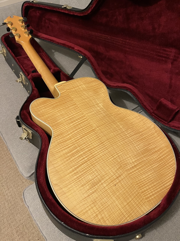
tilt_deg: -54.1
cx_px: 90
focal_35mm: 26
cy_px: 120
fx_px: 180
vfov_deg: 67.3
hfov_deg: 53.1
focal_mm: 5.1
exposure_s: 1/33
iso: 400
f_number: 1.6
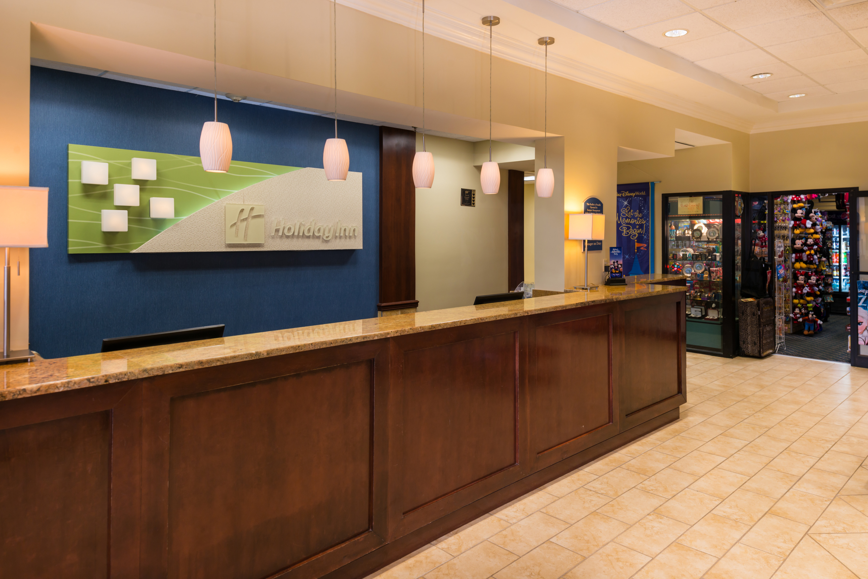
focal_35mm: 24
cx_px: 434
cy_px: 290
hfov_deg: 73.7
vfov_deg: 53.2
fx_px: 579
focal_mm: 24
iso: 100
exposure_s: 1/8
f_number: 8
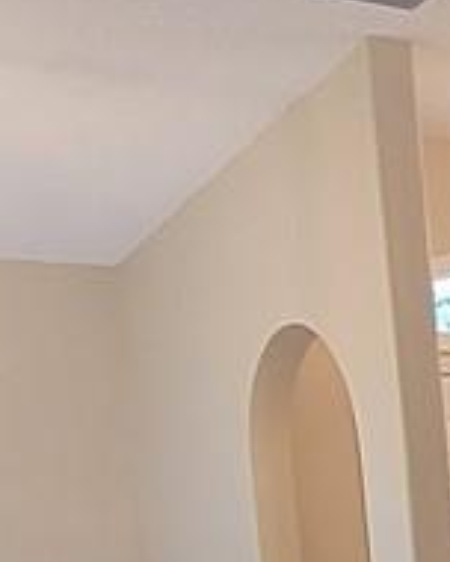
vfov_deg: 16.8
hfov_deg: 10.1
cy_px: 760
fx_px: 1781
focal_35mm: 107
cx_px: 1394
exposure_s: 1/60
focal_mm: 2.2
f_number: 2.2
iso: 200
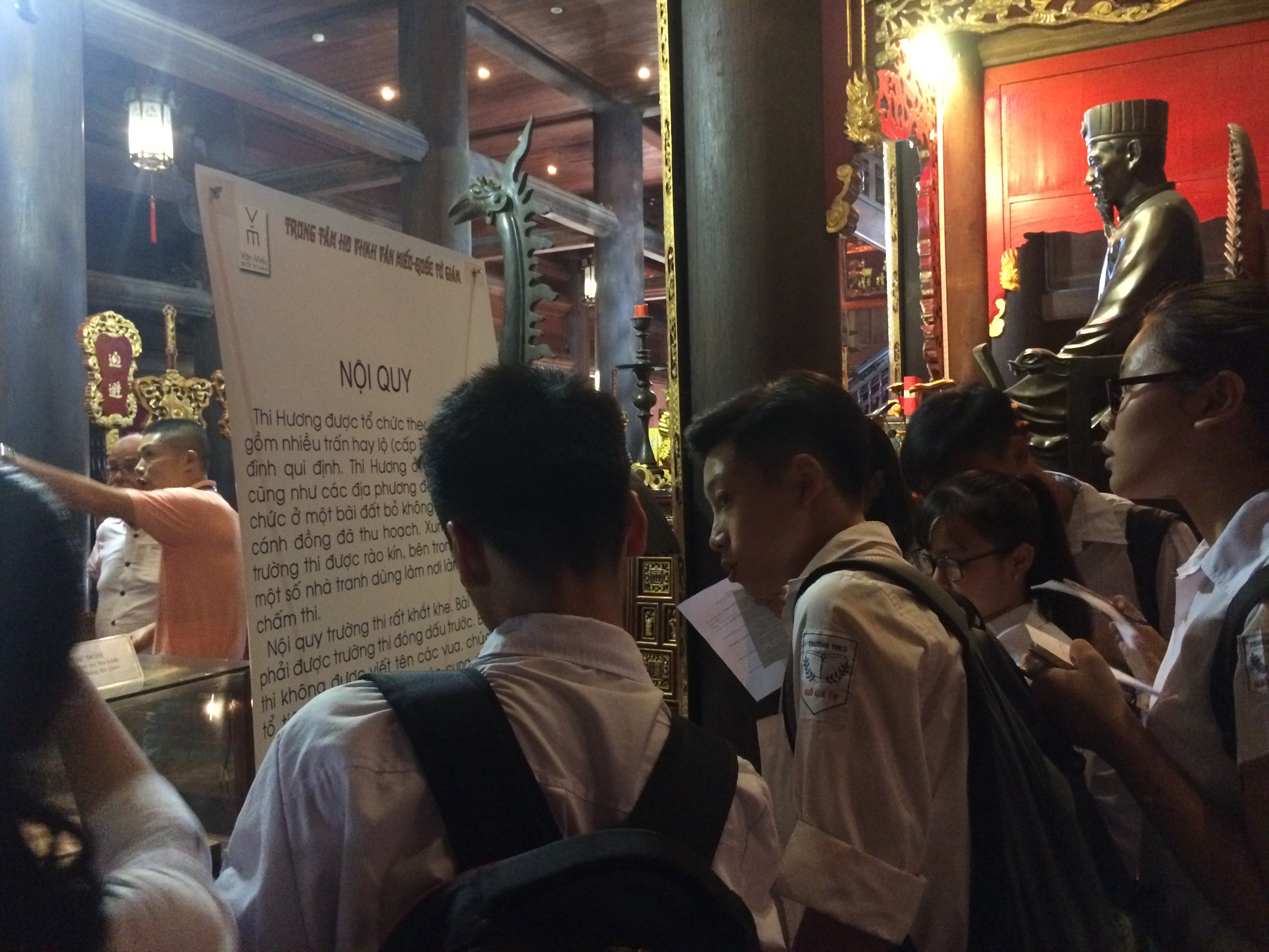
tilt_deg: -0.6
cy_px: 476
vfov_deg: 48.2
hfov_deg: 61.7
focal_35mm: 29
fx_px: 1063
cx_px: 634
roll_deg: +1.9
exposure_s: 1/17
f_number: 2.2
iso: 500
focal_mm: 4.15
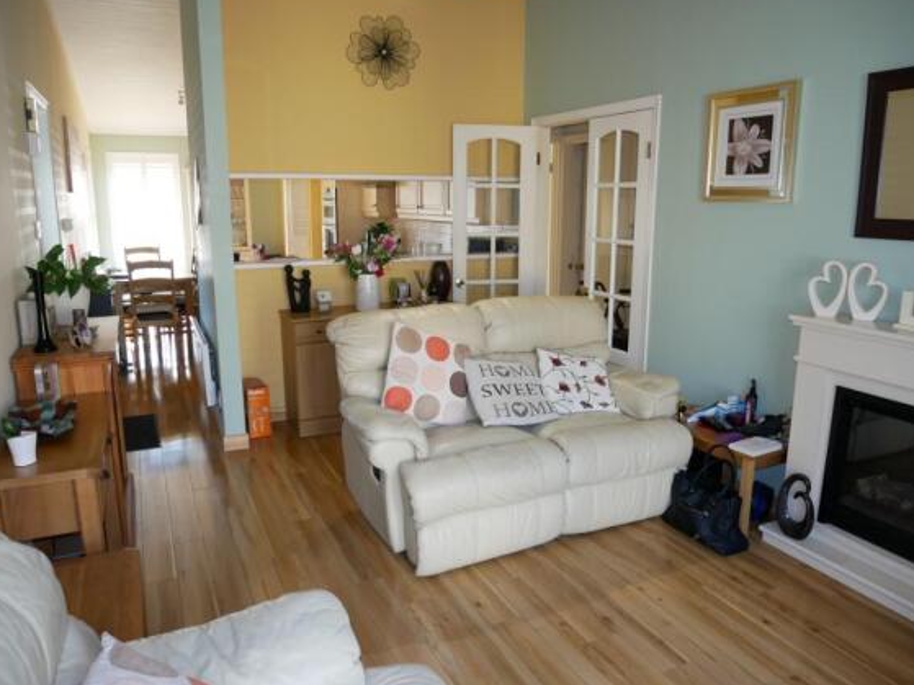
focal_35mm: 25
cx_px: 458
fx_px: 660
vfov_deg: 54.9
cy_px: 339
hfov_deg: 69.4
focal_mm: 12
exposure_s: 1/40
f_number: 3.5
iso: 320
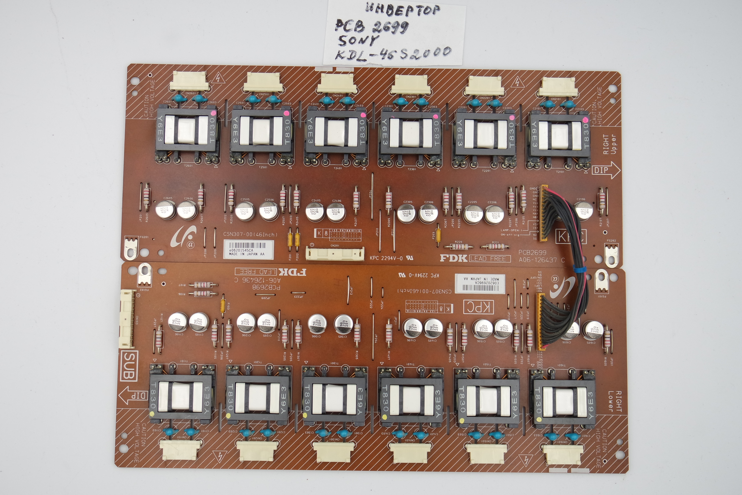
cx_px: 360
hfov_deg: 43.6
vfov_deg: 29.9
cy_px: 239
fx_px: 927
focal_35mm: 45
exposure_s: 1/125
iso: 160
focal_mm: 16
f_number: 4.5
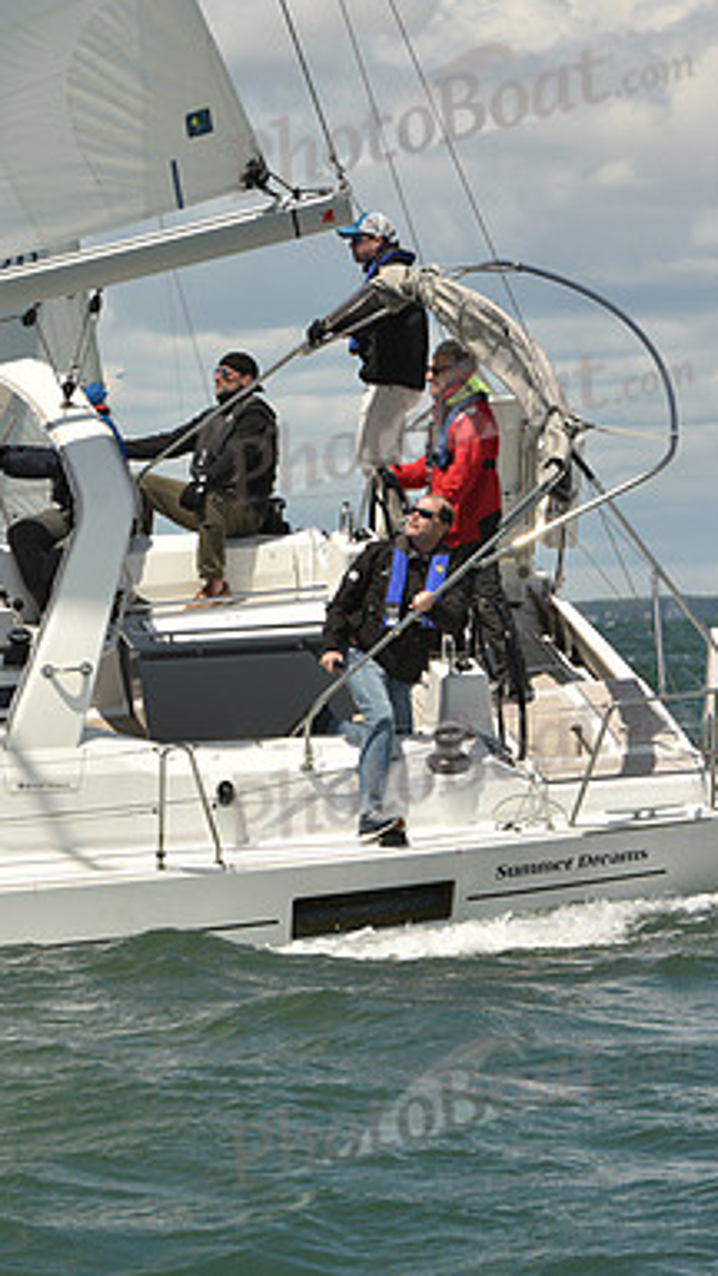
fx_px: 9105
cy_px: 640
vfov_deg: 8.0
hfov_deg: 4.5
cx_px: 57
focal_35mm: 269
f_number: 13
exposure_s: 1/800
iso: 320
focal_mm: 170
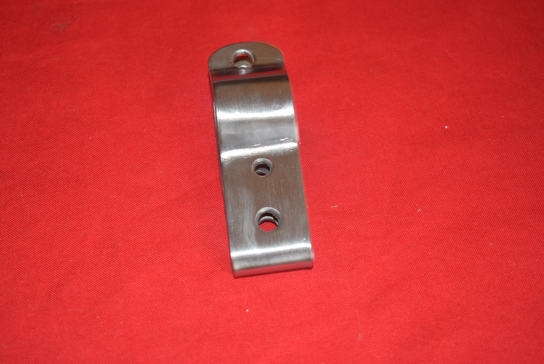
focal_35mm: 63
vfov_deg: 21.6
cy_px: 182
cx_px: 272
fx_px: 953
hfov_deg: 31.9
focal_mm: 42
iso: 320
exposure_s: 1/40
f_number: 5
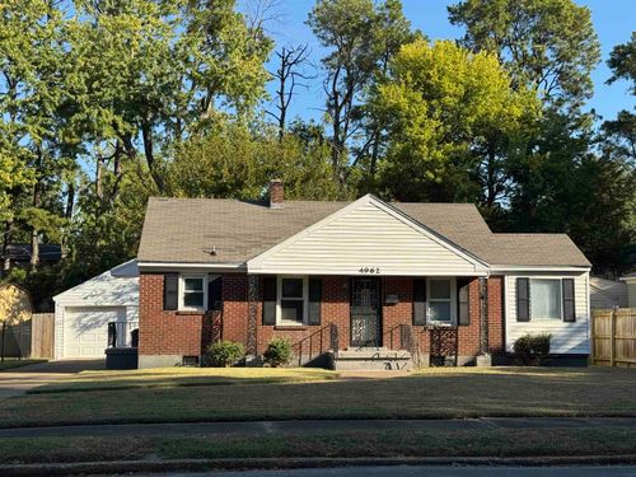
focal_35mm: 48
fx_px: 882
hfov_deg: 39.7
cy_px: 238
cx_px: 318
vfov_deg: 30.3
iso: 64
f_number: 1.78
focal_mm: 6.76
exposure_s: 1/2331
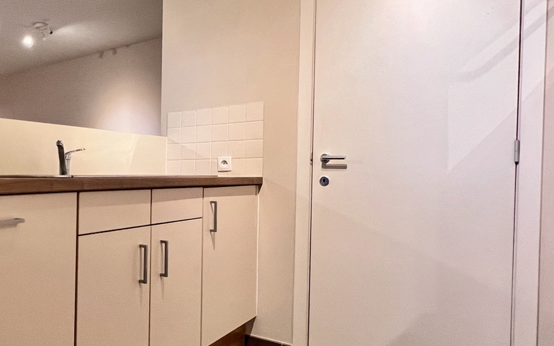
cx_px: 109
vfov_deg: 50.9
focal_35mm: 24
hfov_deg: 67.6
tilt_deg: +2.3
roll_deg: +0.5
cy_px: 153
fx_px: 362
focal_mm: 1.57
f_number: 1.8
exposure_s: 1/50
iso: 320
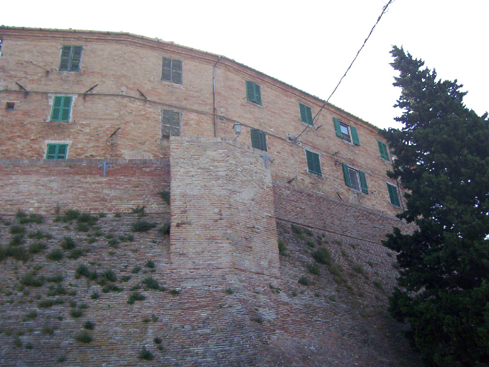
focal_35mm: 36
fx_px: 509
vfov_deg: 39.7
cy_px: 184
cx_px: 244
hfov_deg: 51.4
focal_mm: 5.54
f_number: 2.76
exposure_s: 1/799
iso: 100
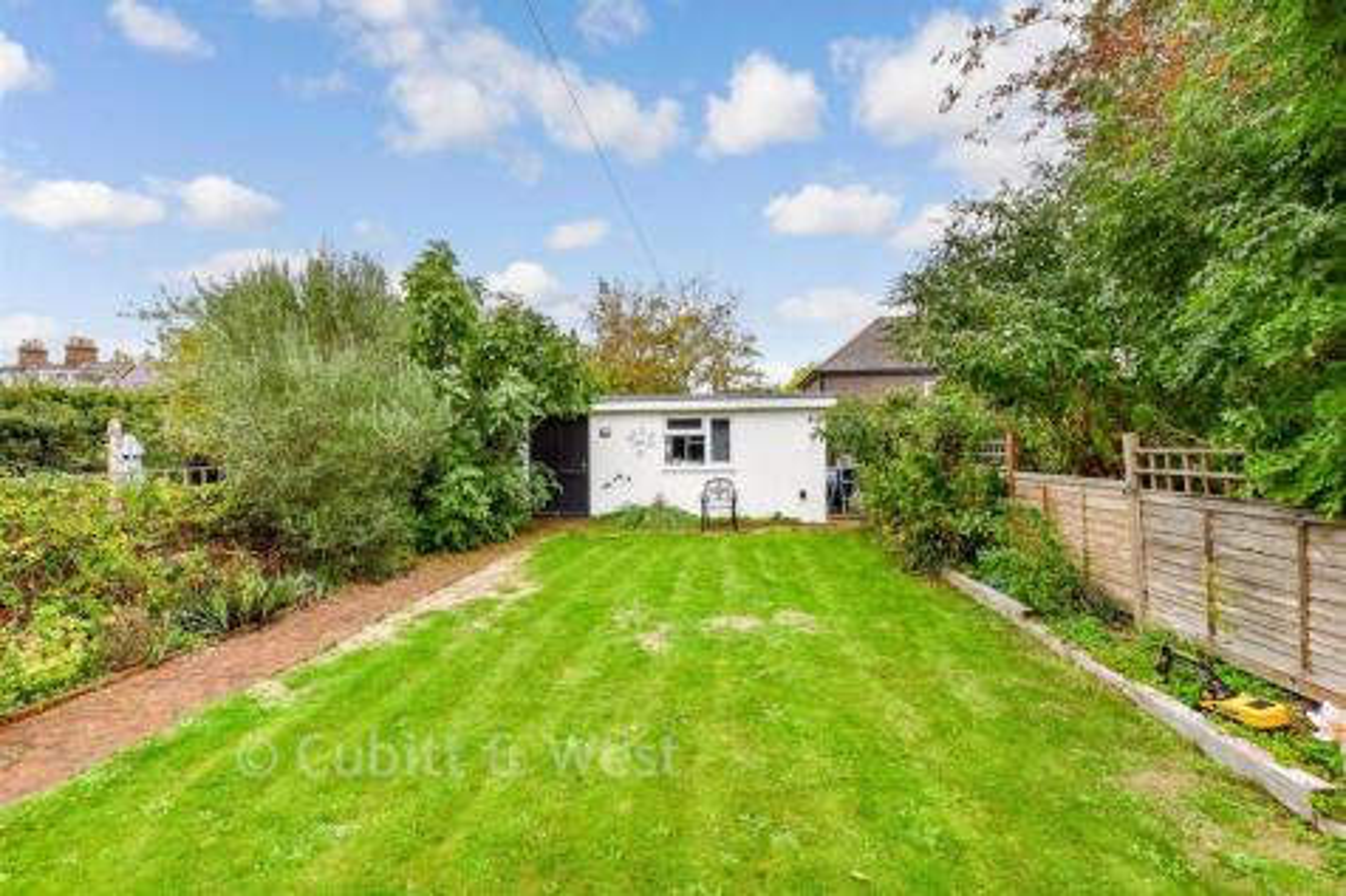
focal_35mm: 15
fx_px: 561
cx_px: 673
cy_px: 448
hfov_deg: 100.4
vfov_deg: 77.3
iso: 500
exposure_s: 1/250
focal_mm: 10
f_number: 8
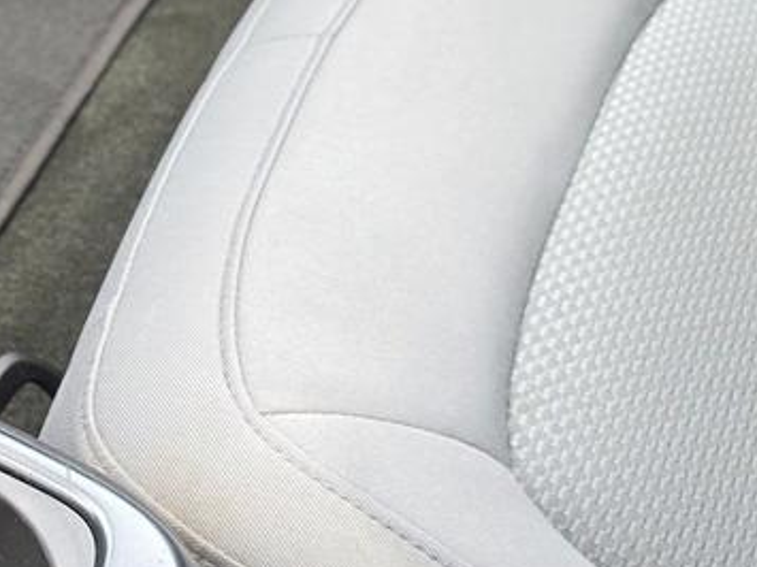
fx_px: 1814
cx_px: -53
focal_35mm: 83
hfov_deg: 22.4
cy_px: 392
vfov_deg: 17.7
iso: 100
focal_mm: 6.3
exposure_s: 1/180
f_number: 1.7
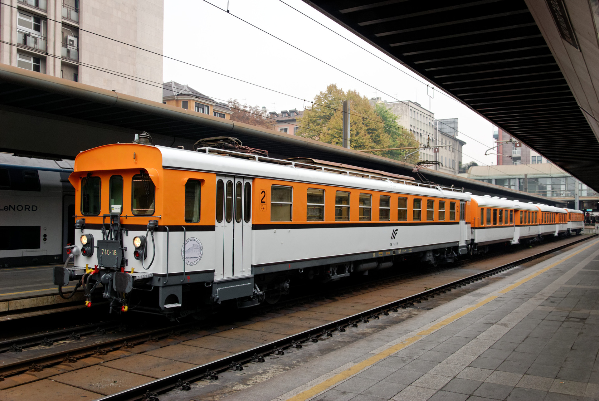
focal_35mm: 33
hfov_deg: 57.2
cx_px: 300
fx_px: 550
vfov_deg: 40.1
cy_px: 200
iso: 200
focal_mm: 22
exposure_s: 1/40
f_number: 3.8
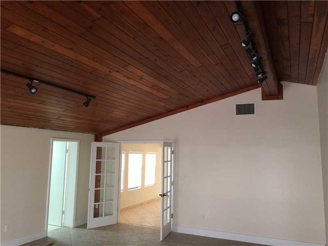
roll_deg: -1.5
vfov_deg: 48.2
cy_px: 123
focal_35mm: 29
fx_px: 275
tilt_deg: +8.0
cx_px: 164
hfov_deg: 61.7
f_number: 2.2
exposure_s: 1/15
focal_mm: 4.15
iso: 64
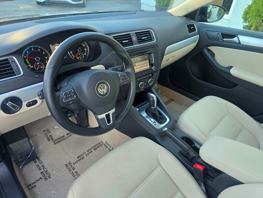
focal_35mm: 23
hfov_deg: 73.9
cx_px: 132
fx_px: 175
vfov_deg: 58.9
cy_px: 99
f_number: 1.7
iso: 160
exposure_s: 1/180
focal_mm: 6.3
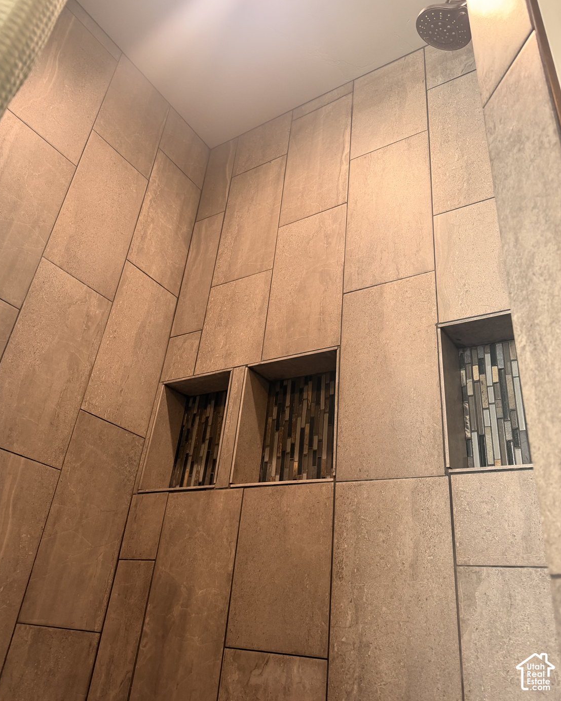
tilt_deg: +30.6
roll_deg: -8.4
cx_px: 272
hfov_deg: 54.9
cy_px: 313
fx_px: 540
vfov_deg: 65.9
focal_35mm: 26
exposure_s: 1/60
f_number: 1.78
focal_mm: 6.76
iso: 200
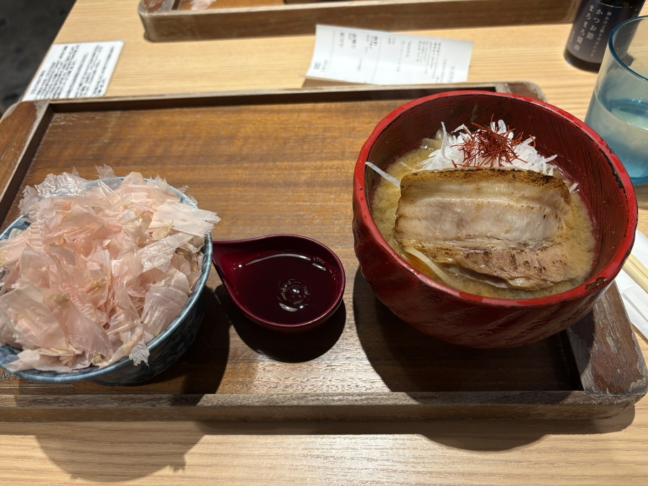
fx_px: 487
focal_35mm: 26
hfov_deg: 67.3
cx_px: 324
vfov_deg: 53.1
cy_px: 243
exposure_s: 1/120
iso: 64
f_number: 1.6
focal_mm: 5.96
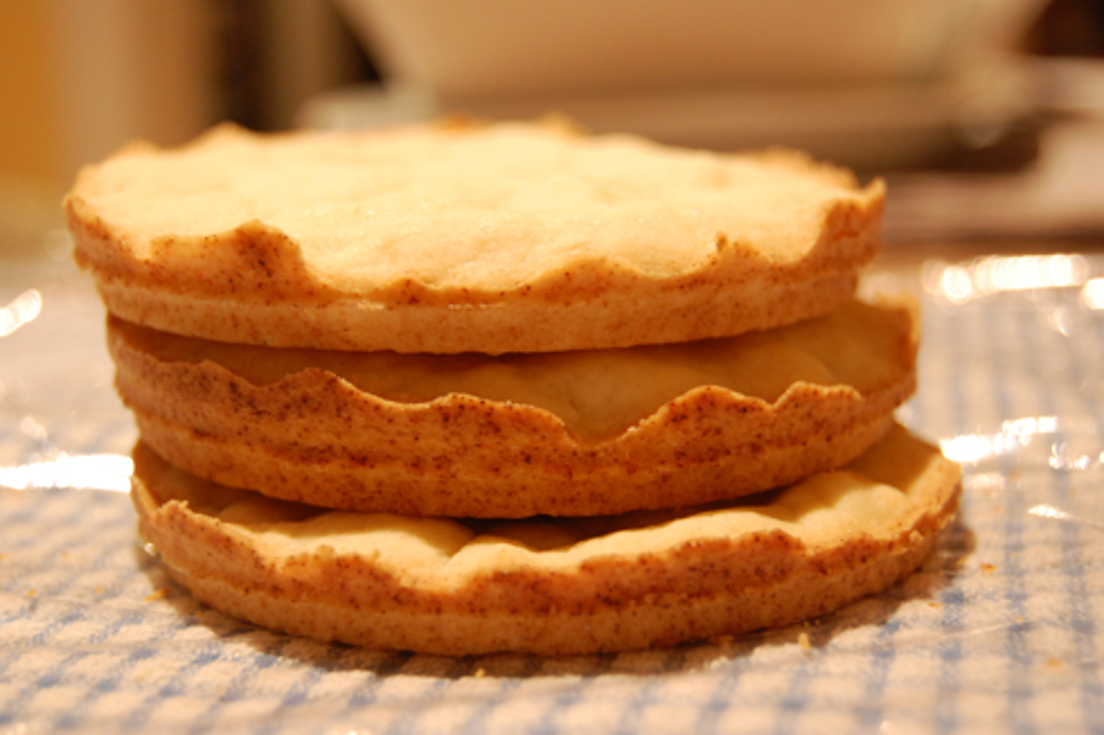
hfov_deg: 35.1
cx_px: 552
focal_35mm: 57
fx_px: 1747
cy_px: 368
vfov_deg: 23.7
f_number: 5
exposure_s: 1/20
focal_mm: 38
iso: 800
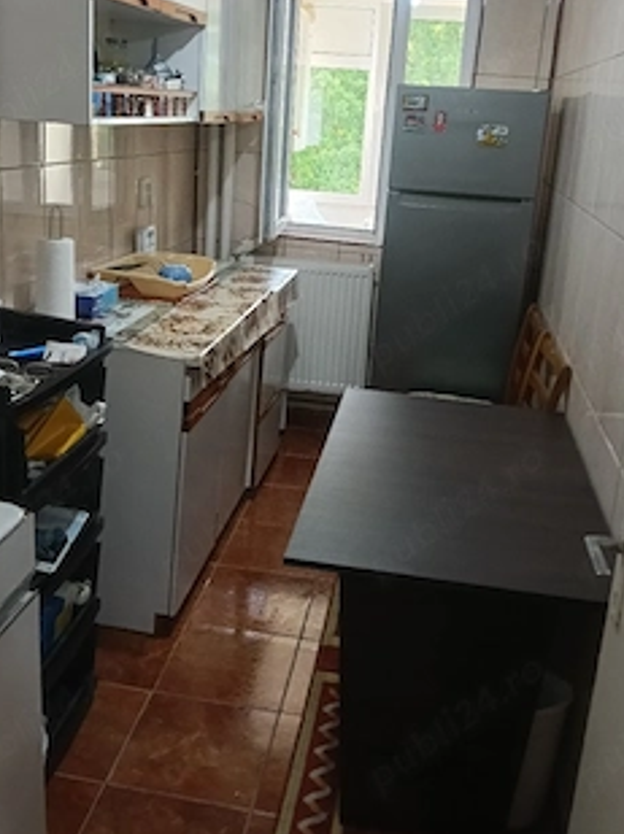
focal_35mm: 35
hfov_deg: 40.6
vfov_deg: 52.3
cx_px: 300
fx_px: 843
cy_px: 335
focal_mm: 3.98
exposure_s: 1/30
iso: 400
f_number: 1.8
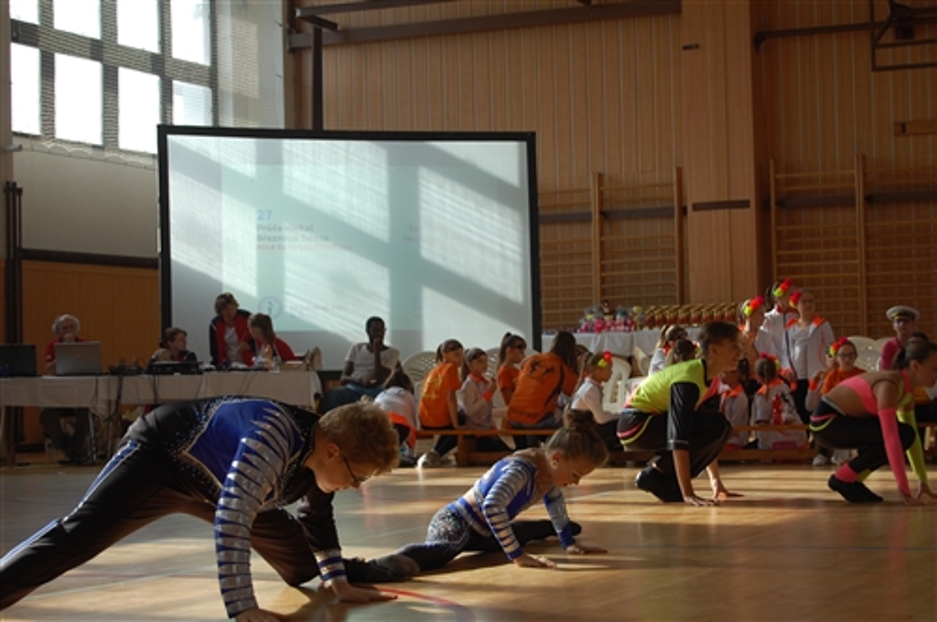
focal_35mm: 78
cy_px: 311
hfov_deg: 26.0
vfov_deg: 17.4
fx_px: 2028
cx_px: 468
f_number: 6.3
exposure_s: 1/160
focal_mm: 52
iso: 200
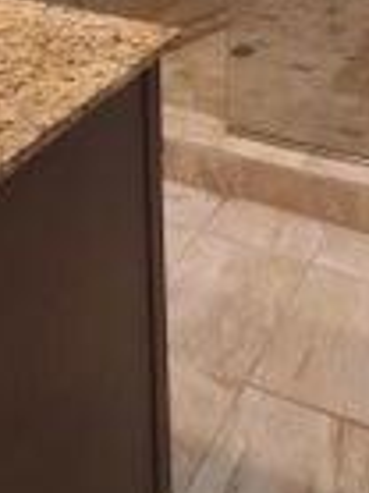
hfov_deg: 29.3
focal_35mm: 45
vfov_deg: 30.1
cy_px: -195
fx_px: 641
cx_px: 397
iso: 160
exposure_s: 1/30
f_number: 2.2
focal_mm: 1.74
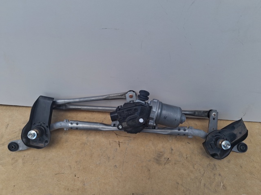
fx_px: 203
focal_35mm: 27
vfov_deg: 51.3
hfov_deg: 65.4
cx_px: 130
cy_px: 98
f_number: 1.8
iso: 32
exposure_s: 1/100
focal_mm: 4
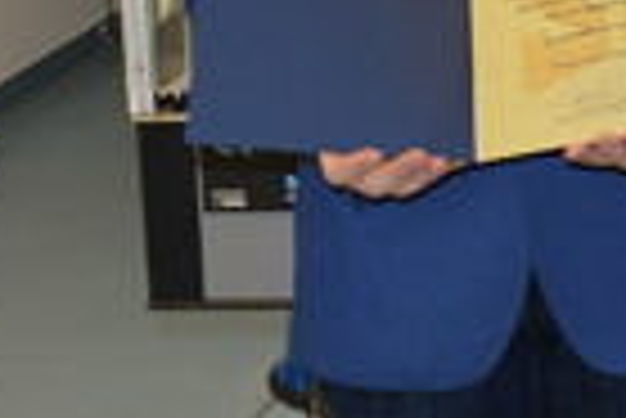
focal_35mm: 149
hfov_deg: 12.5
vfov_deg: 9.0
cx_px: 1157
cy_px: -222
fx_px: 2594
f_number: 3.5
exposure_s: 1/60
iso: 450
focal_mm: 18
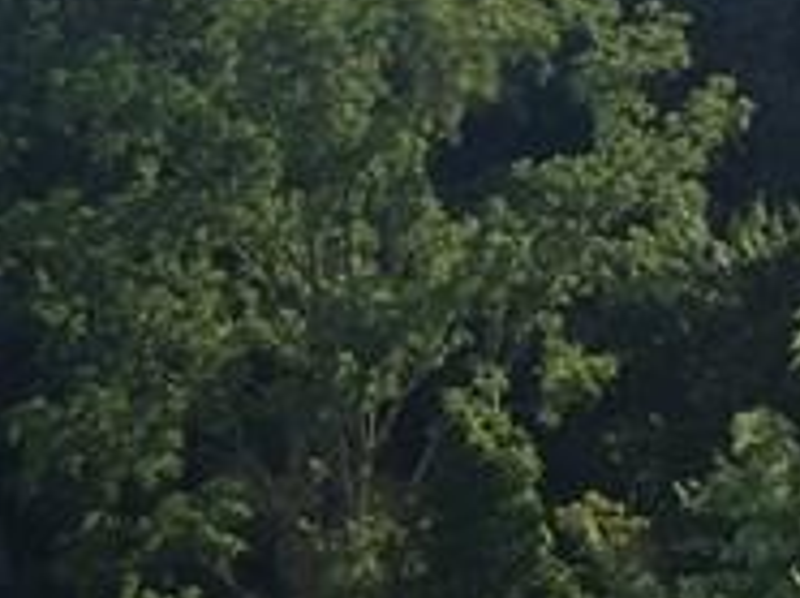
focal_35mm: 160
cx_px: -211
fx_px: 3693
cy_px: 895
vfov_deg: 9.0
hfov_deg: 12.0
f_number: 2.2
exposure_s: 1/942
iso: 32
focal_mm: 4.15
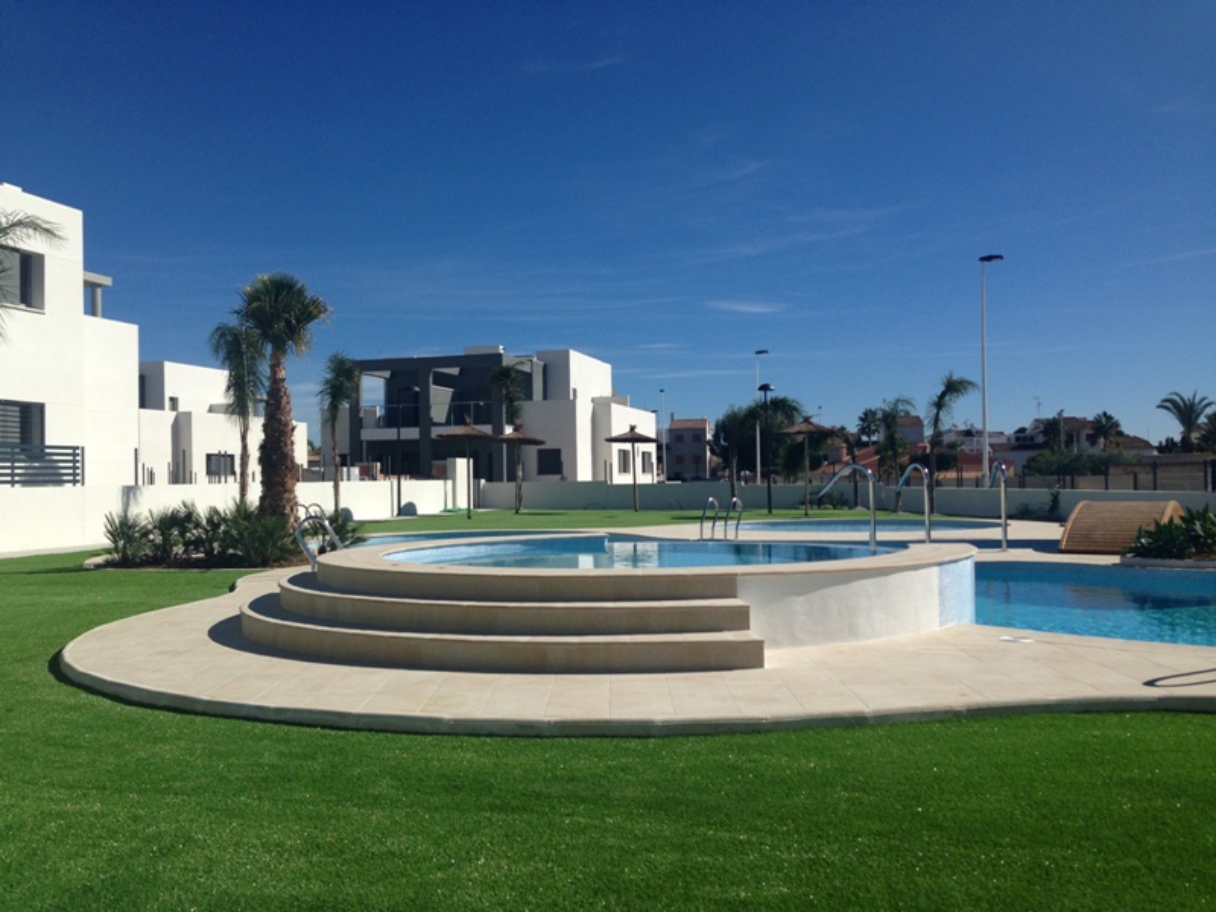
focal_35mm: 33
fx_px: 1159
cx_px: 608
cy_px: 456
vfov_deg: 42.9
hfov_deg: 55.4
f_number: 2.4
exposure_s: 1/3195
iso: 50
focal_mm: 4.13
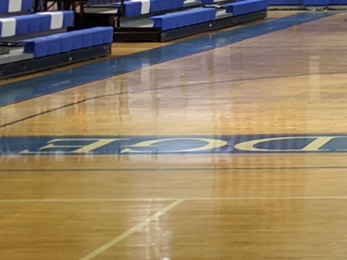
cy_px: -90
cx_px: 625
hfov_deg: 11.7
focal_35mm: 156
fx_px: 1563
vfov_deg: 9.3
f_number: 1.8
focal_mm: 4.44
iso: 63
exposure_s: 1/24
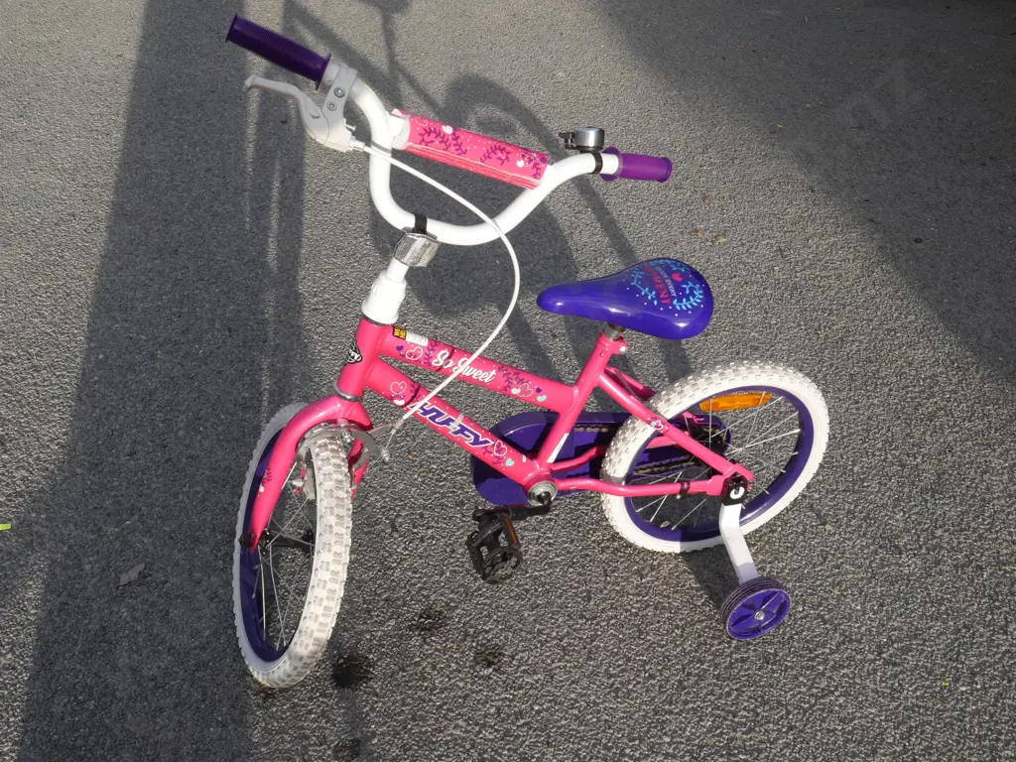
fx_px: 998
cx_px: 508
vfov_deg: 41.8
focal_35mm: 34
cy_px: 381
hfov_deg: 54.0
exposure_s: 1/125
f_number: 10
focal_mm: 17
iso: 200
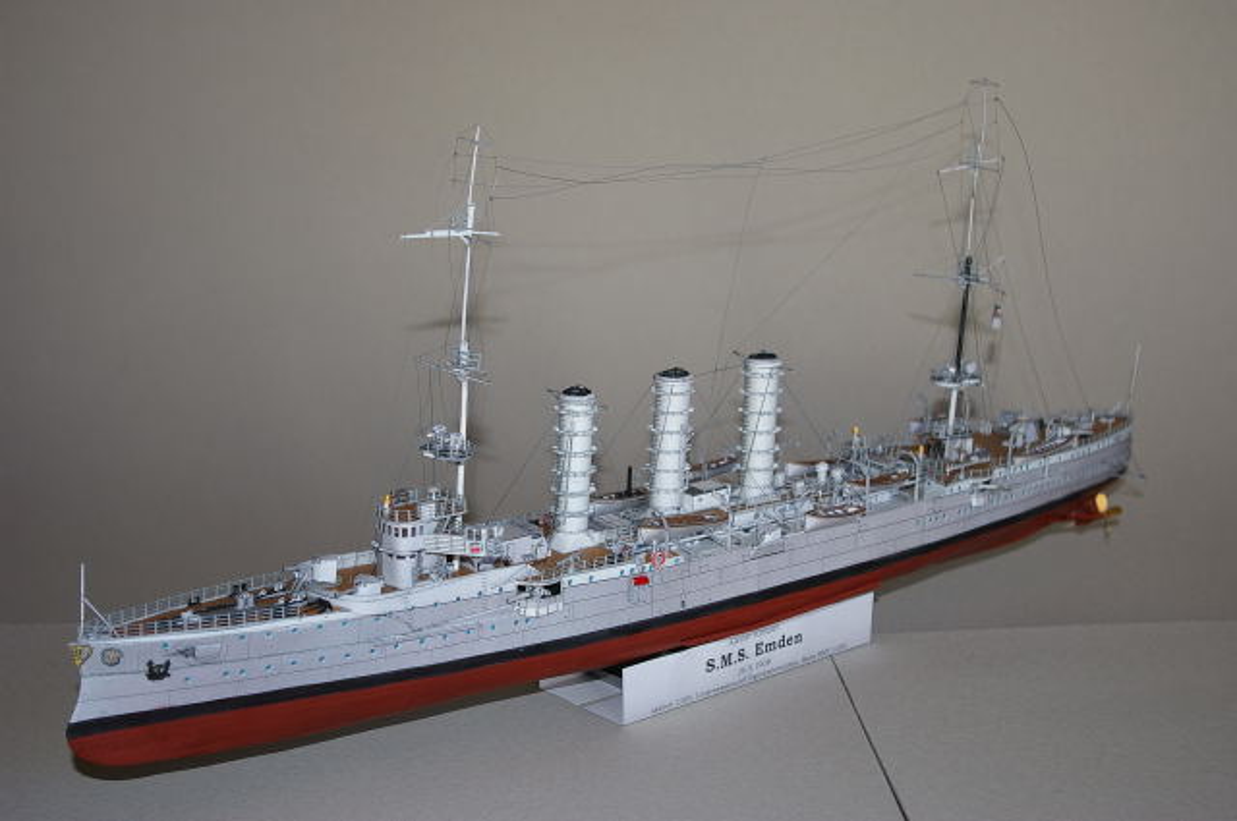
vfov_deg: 23.7
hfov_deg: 35.1
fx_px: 1956
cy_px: 410
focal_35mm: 57
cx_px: 618
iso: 200
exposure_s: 1/60
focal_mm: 38
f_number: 4.5
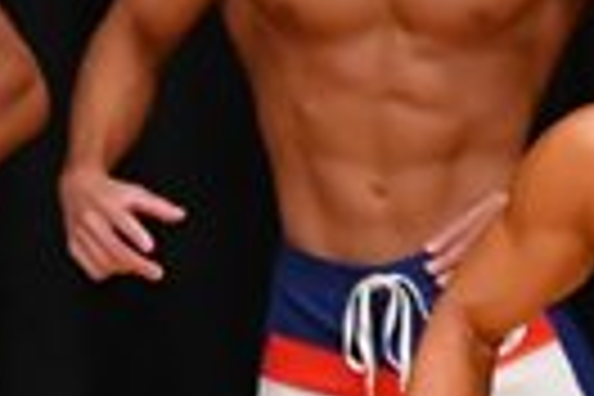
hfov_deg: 1.4
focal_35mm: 1499
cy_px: 616
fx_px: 24732
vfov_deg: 0.9
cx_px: 952
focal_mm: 170
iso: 4000
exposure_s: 1/400
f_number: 5.6
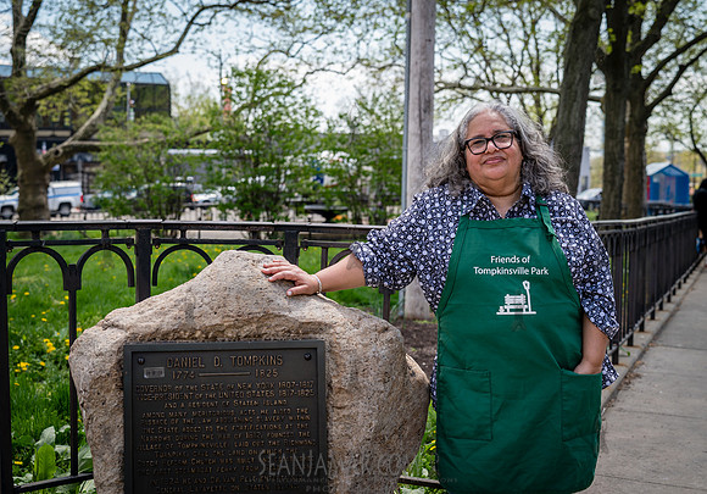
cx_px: 334
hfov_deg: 39.0
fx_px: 997
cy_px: 247
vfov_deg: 27.8
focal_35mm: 50
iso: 100
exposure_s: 1/250
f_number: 4
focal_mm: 48
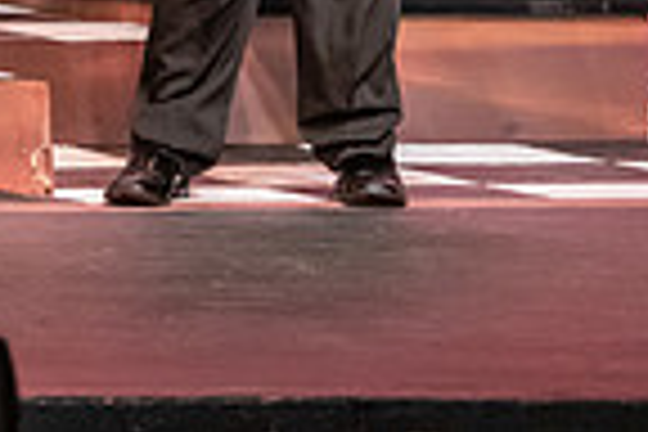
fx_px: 9089
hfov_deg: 4.0
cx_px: -558
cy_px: -434
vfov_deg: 2.7
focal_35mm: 505
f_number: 3.2
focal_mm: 125
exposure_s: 1/200
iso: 3200
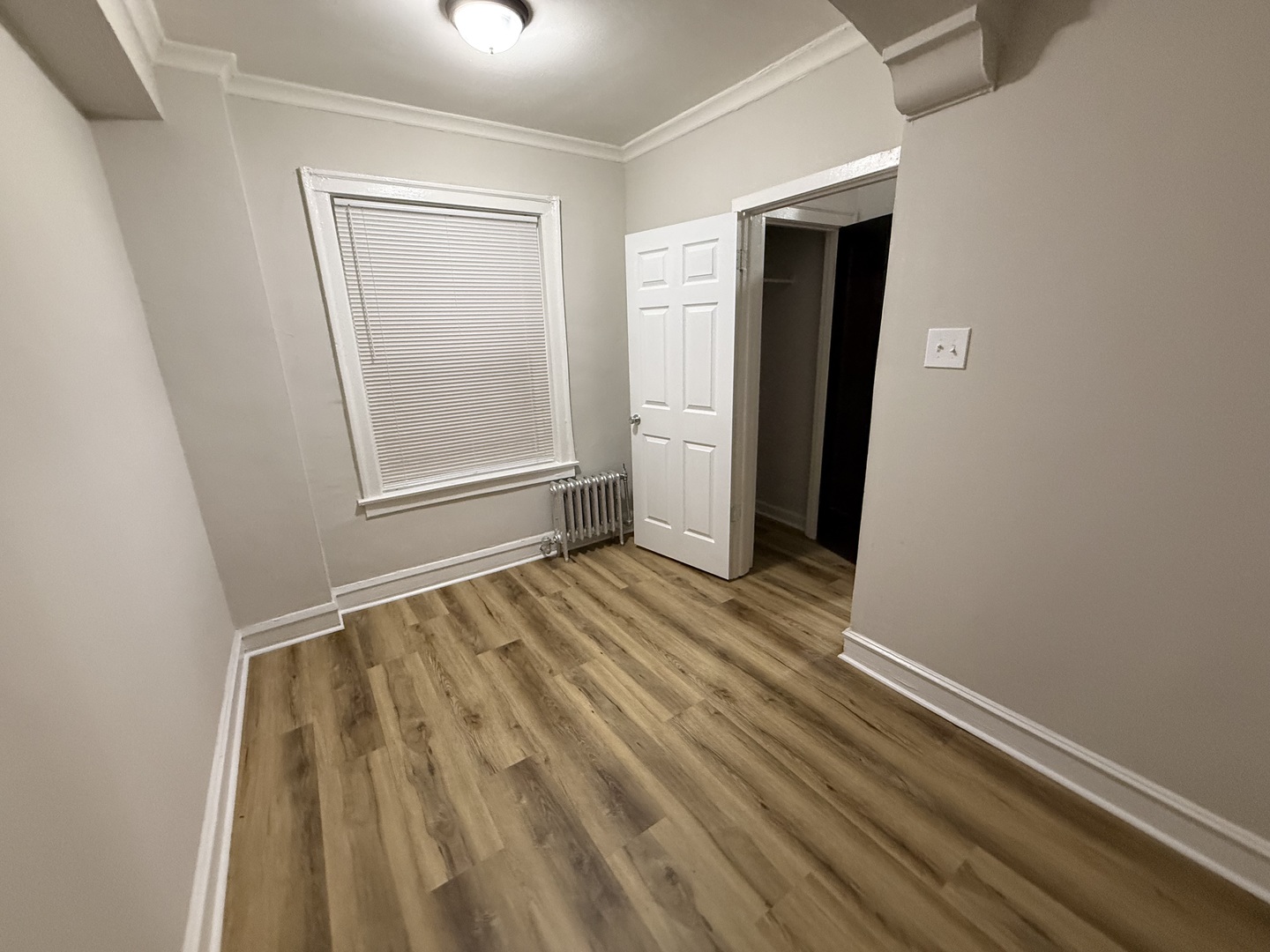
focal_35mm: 14
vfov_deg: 85.7
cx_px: 635
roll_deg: -0.8
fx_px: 514
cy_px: 476
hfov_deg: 102.1
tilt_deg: -15.1
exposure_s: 1/60
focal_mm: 2.22
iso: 500
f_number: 2.2
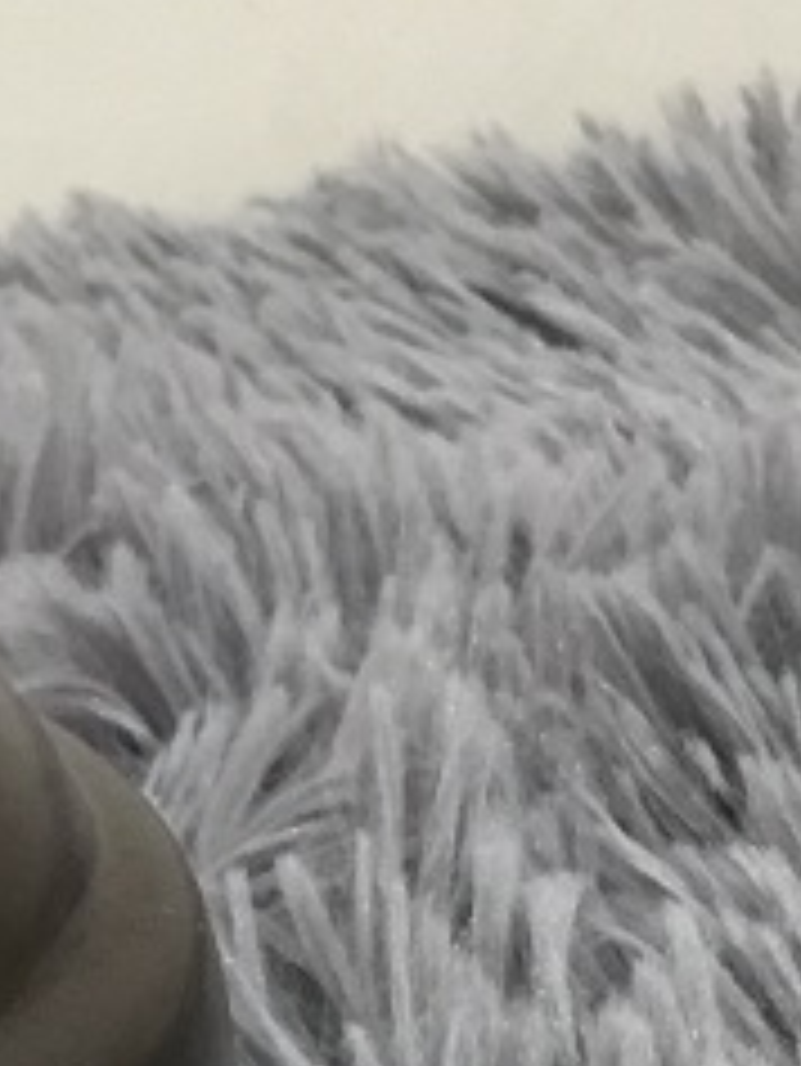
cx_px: -765
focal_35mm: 157
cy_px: 1165
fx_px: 4840
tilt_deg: -27.3
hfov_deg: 8.9
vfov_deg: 12.4
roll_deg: +0.8
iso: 100
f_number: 2.4
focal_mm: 3.3
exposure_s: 1/33
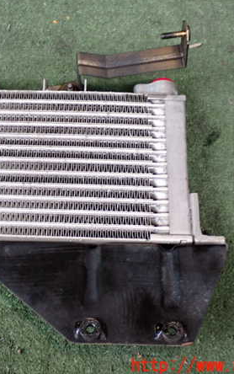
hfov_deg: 20.5
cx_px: 69
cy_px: 187
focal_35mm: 63
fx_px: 642
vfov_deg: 32.5
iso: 200
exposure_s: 1/40
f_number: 2.9
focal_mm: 7.84
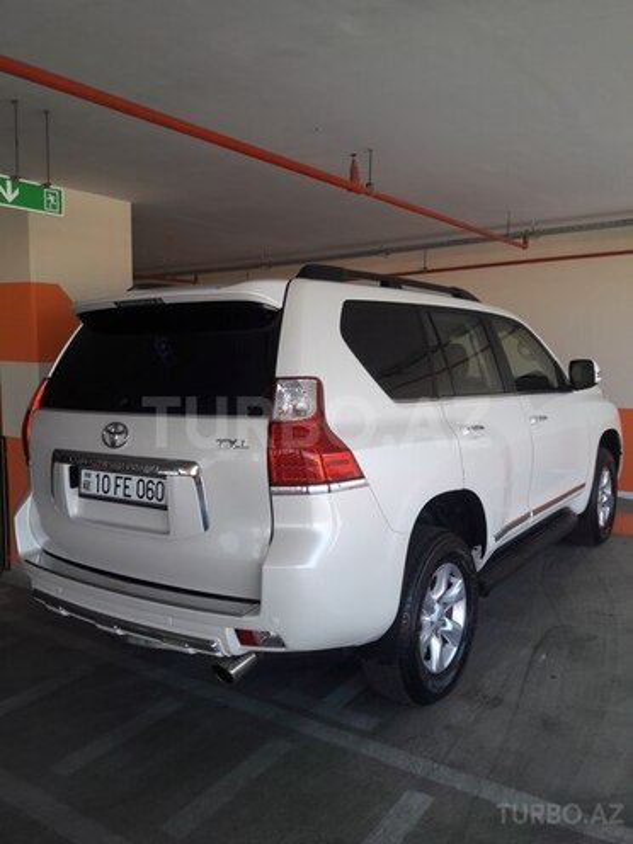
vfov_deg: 63.4
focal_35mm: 28
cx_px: 316
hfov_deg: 49.7
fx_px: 683
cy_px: 422
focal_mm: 3.7
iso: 40
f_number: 1.9
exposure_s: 1/166
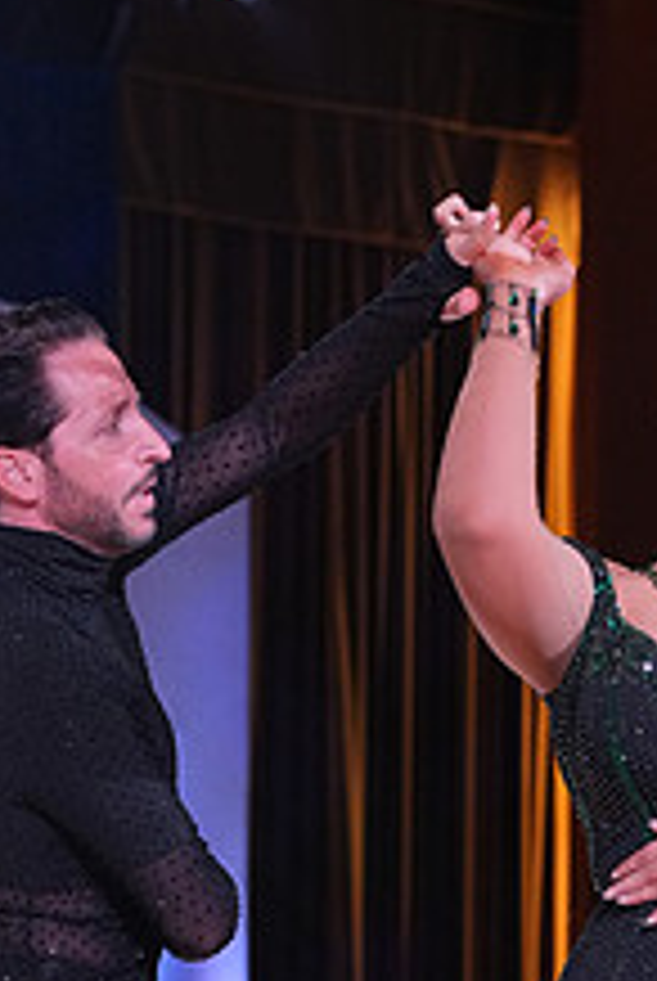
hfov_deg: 6.3
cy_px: 1197
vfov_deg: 9.3
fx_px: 5948
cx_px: 425
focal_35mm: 218
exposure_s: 1/250
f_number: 5
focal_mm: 82
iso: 2500
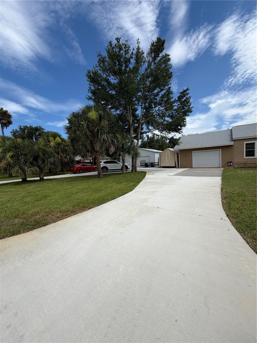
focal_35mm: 14
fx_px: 139
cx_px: 128
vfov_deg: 102.1
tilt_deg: -3.9
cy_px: 172
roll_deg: +3.2
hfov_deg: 85.7
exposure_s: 1/1211
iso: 20
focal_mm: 2.22
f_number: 2.2
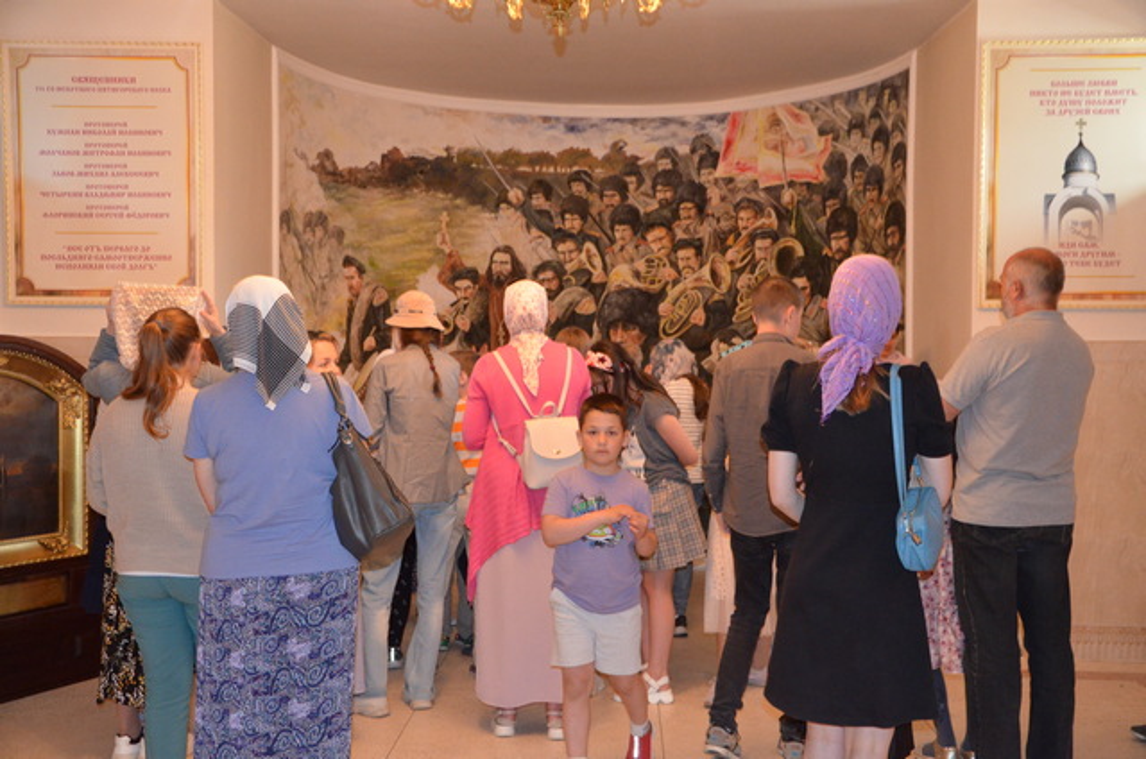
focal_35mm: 42
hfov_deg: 46.5
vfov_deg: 31.8
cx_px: 573
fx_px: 1334
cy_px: 380
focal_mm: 28
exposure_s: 1/60
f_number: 4
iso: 3200
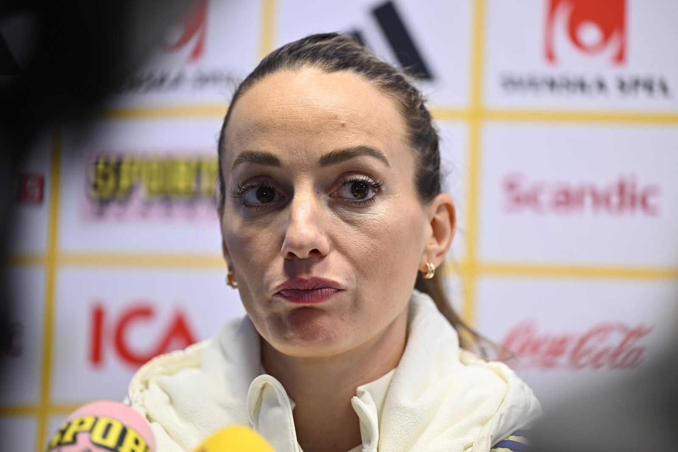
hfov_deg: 10.3
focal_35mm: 200
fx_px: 3767
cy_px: 226
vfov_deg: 6.9
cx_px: 339
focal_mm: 200
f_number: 2.8
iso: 720
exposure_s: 1/200
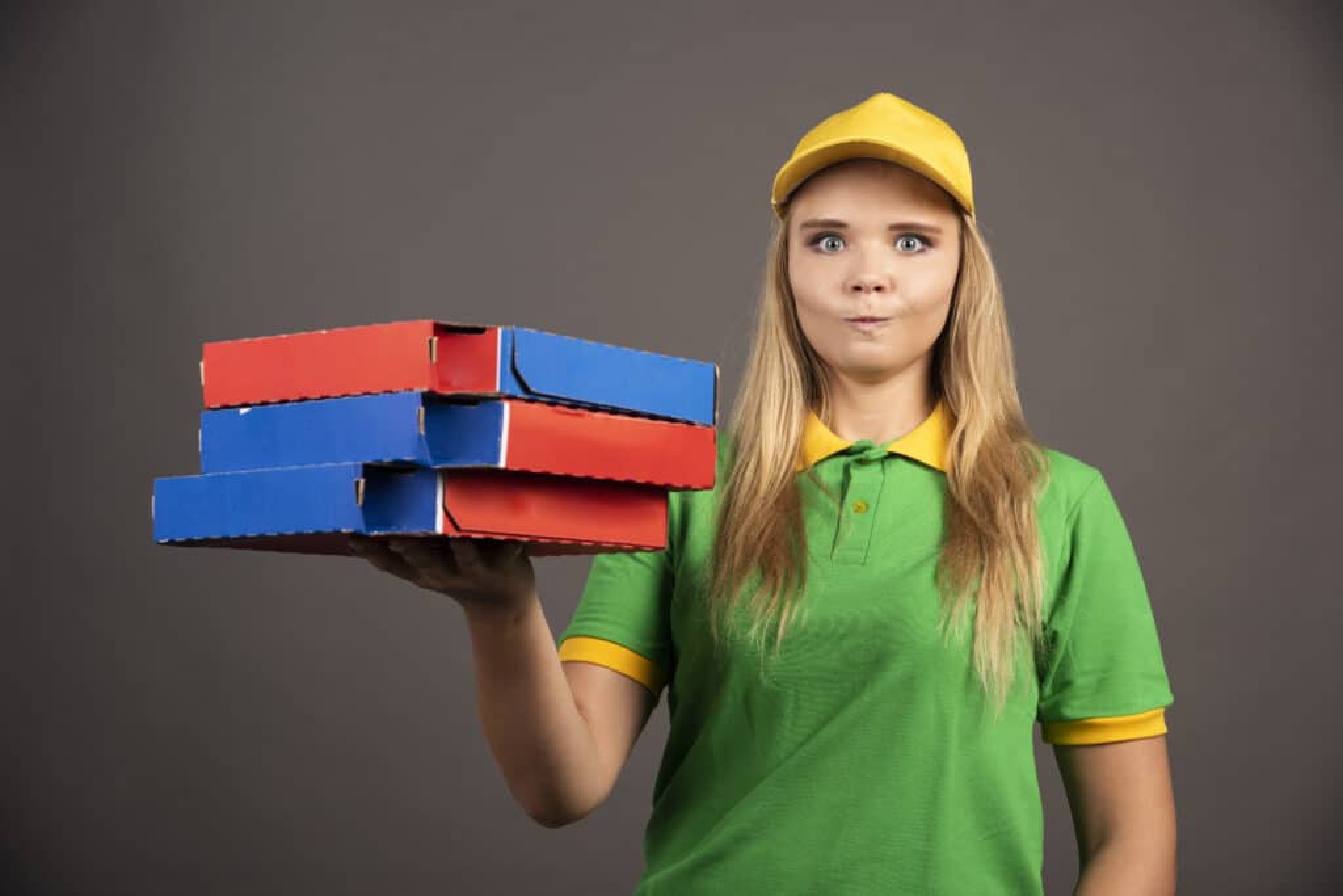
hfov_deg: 27.0
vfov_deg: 18.2
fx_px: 2798
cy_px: 448
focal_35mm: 75
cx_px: 672
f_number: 7.1
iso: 160
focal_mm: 75
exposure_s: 1/200
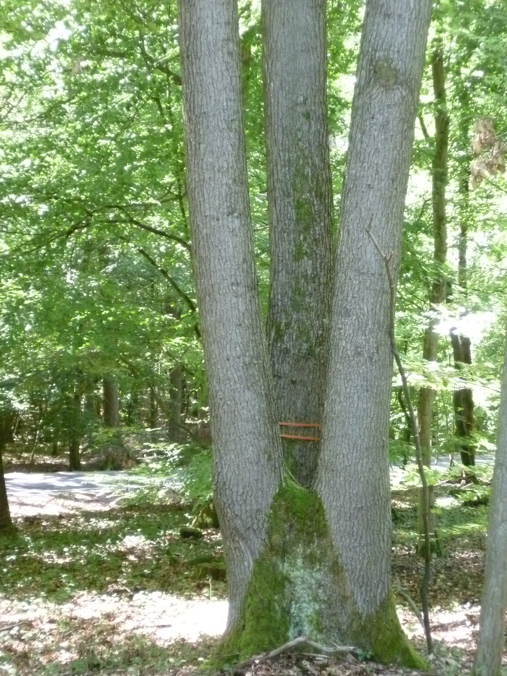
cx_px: 254
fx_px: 1719
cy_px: 338
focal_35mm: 88
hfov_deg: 16.8
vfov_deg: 22.3
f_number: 5.1
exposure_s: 1/50
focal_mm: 15.7
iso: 640
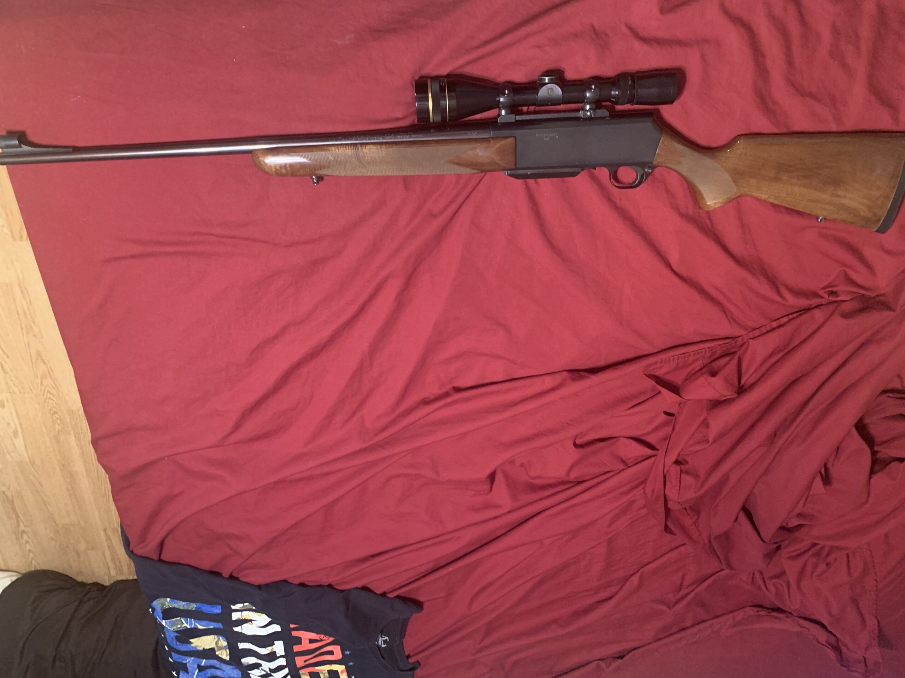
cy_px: 339
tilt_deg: -58.3
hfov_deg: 67.3
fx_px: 680
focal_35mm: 26
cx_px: 452
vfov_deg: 53.1
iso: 640
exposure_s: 1/30
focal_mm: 4.25
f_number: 1.8
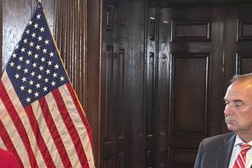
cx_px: 48
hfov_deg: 12.9
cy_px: 163
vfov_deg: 8.6
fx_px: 1106
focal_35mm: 158
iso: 500
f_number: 2.8
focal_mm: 9
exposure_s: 1/41
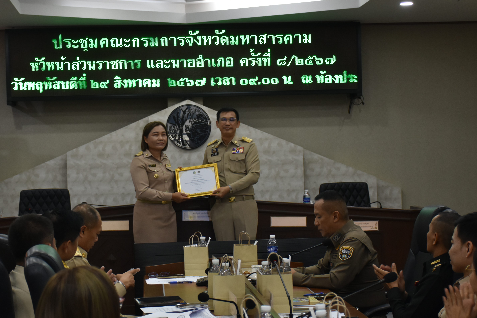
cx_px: 199
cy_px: 146
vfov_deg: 17.3
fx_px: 1047
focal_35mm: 79
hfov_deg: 25.6
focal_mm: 42
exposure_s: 1/60
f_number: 4.5
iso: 800
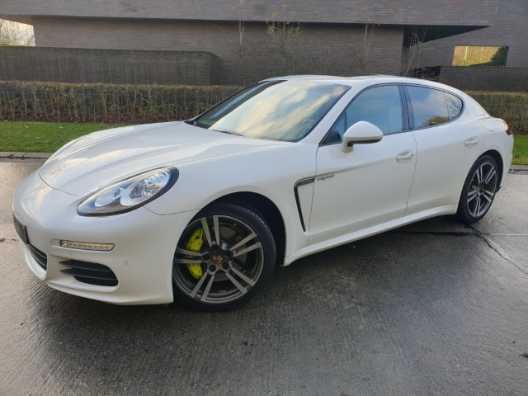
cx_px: 264
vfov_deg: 53.1
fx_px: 397
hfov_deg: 67.3
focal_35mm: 26
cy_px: 198
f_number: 2.4
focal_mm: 4.3
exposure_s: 1/249
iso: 50
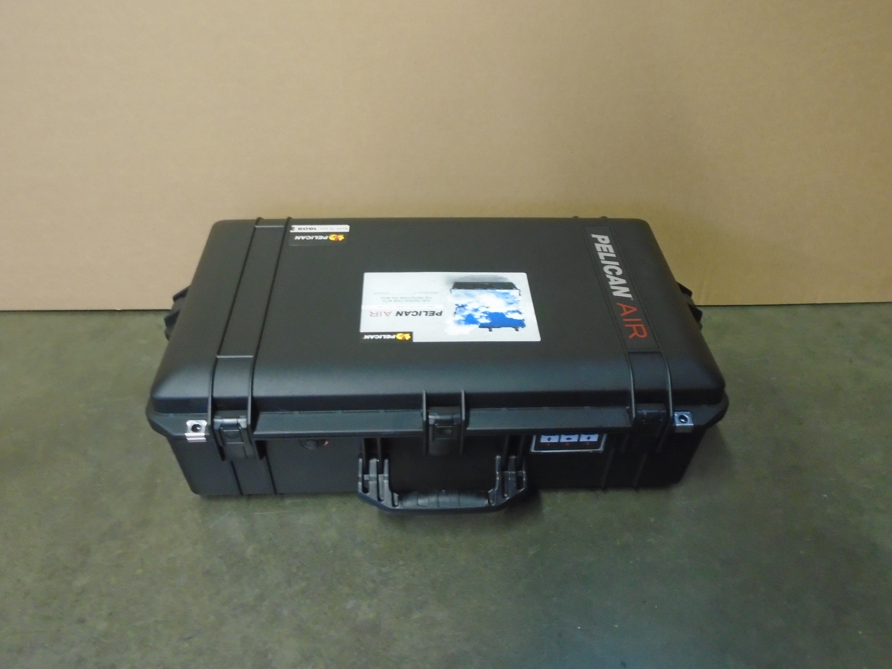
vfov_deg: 53.1
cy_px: 334
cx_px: 446
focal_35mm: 26
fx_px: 670
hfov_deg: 67.3
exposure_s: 1/6
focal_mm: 4.6
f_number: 3.2
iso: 400
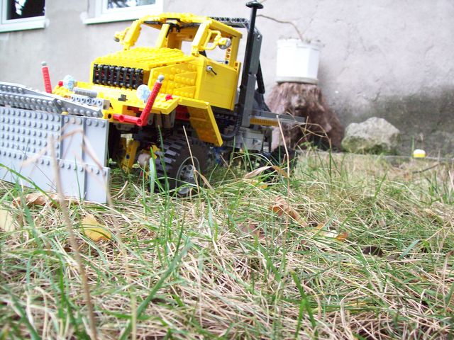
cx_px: 227
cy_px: 170
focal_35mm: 36
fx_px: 472
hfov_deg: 51.4
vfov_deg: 39.7
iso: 150
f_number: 2.7
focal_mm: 6
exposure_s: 1/64
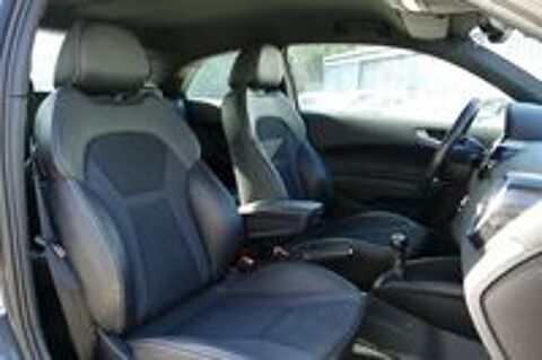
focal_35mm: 25
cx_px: 271
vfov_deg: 51.2
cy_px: 180
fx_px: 376
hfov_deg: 71.6
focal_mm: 9.12
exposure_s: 1/60
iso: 125
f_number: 2.8
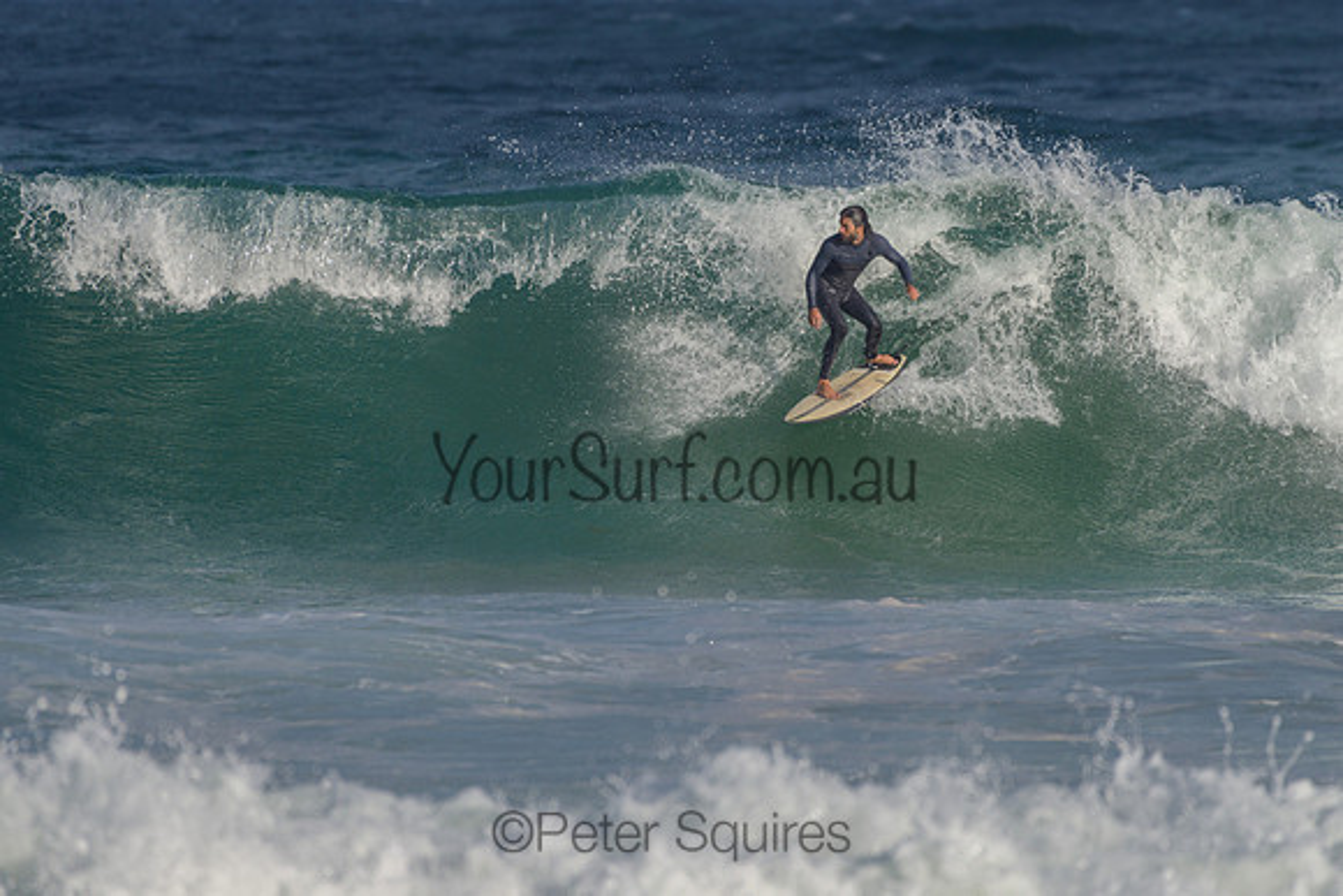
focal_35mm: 613
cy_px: 354
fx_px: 22856
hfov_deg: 3.4
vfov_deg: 2.2
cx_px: 735
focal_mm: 500
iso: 140
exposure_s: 1/2000
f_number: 5.6
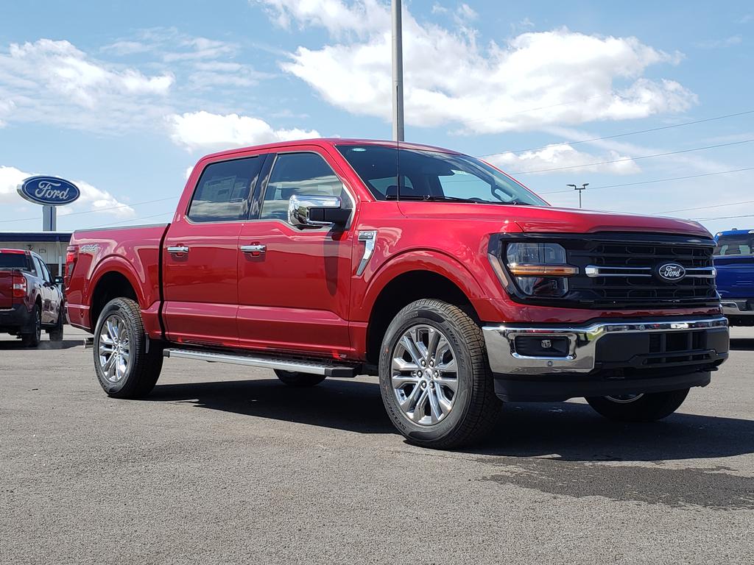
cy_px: 282
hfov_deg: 67.3
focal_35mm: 26
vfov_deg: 53.1
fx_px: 566
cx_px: 377
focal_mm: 4.3
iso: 50
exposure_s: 1/1348
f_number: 2.4
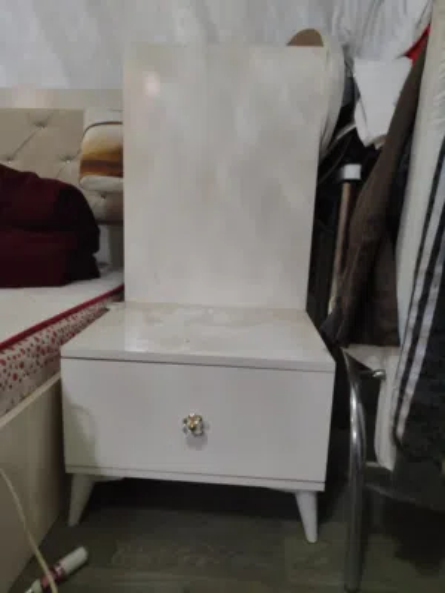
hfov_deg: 56.8
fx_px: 411
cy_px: 296
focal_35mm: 24
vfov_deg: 71.6
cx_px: 222
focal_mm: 5.89
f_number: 1.89
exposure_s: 1/25
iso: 2534
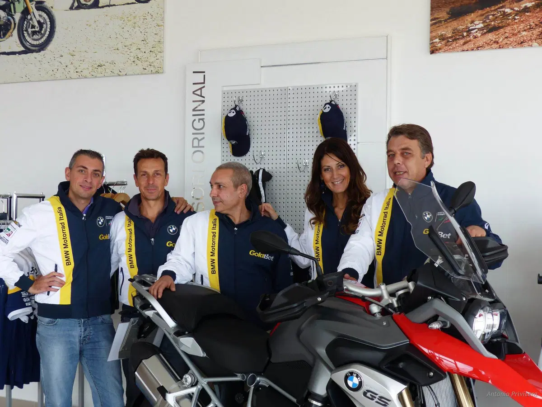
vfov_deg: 29.1
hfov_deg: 38.2
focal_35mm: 50
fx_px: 783
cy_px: 204
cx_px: 271
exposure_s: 1/100
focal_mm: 9.1
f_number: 2.8
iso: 100
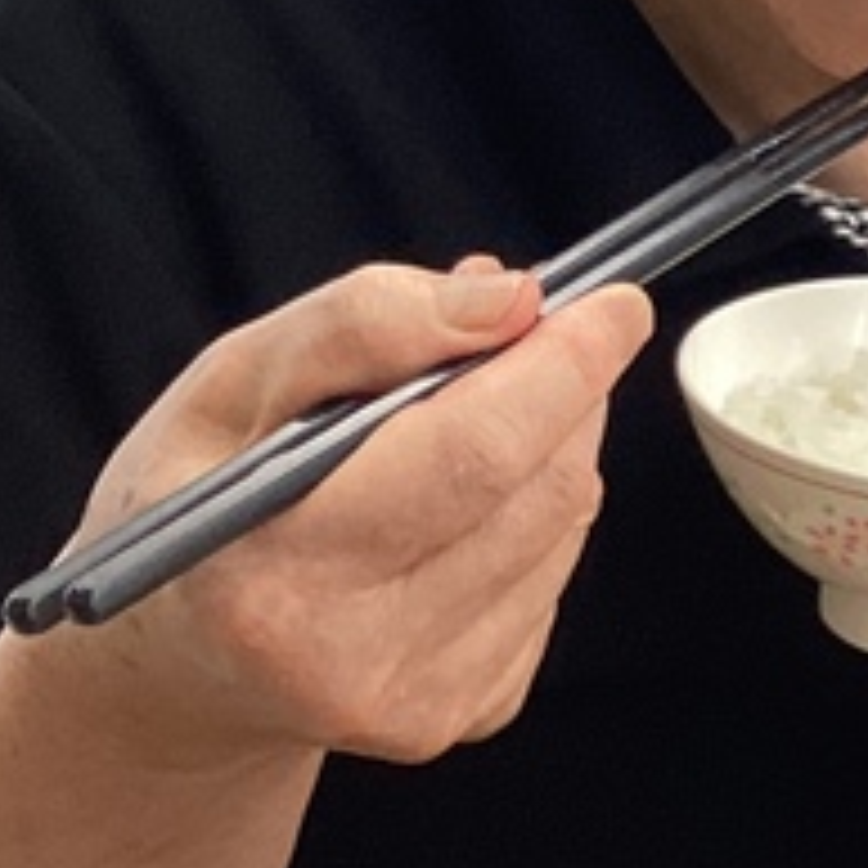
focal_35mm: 142
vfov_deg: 12.3
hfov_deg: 11.8
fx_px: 4028
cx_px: 1291
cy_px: 225
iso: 100
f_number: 2.4
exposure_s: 1/50
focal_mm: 3.3
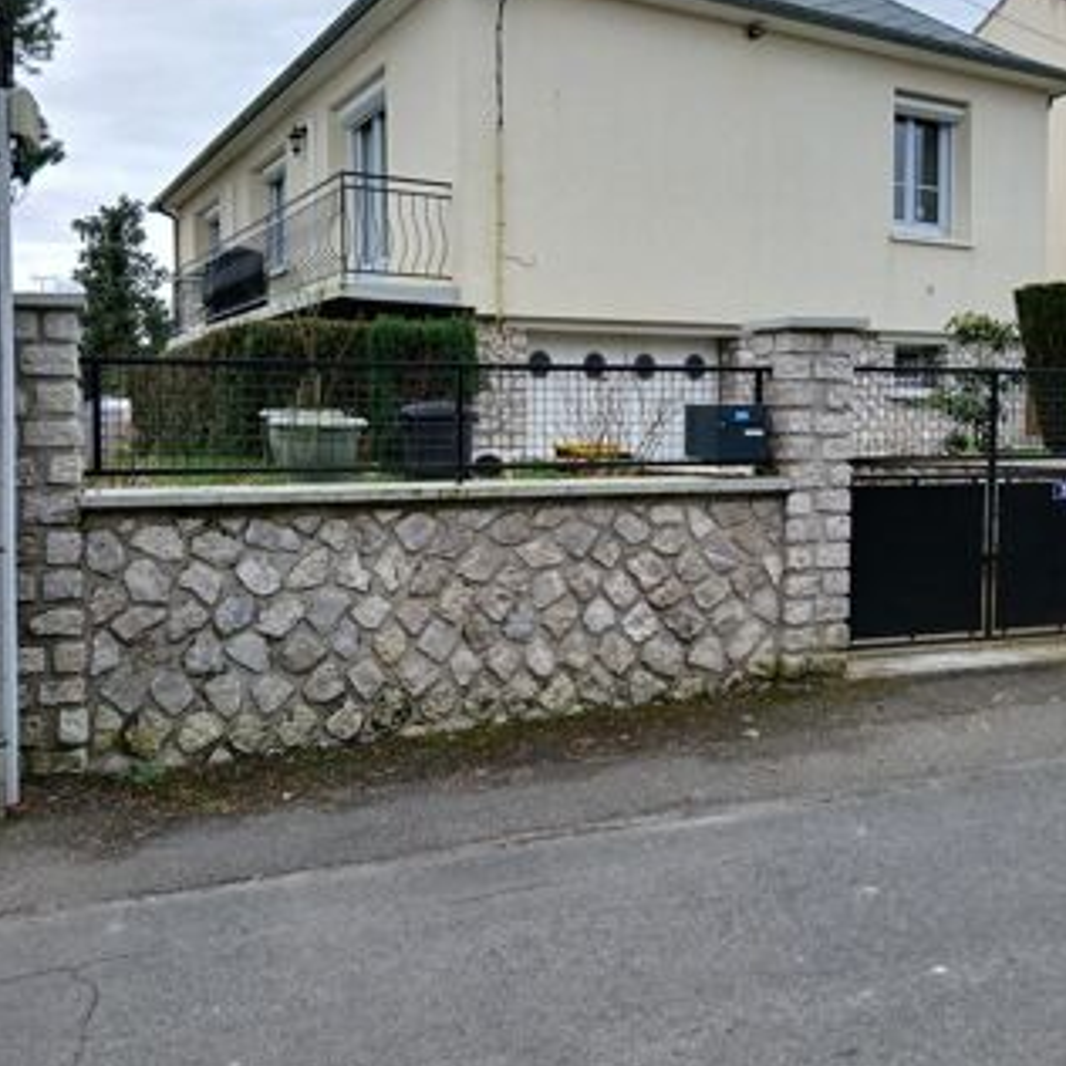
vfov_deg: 52.3
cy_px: 454
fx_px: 1080
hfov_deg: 52.5
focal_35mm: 31
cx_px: 533
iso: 20
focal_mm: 3.98
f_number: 1.8
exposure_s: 1/258
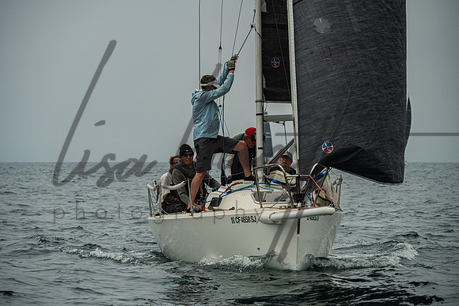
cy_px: 153
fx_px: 2282
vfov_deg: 7.7
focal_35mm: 179
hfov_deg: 11.5
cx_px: 223
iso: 400
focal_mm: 170
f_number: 6.3
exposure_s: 1/3200
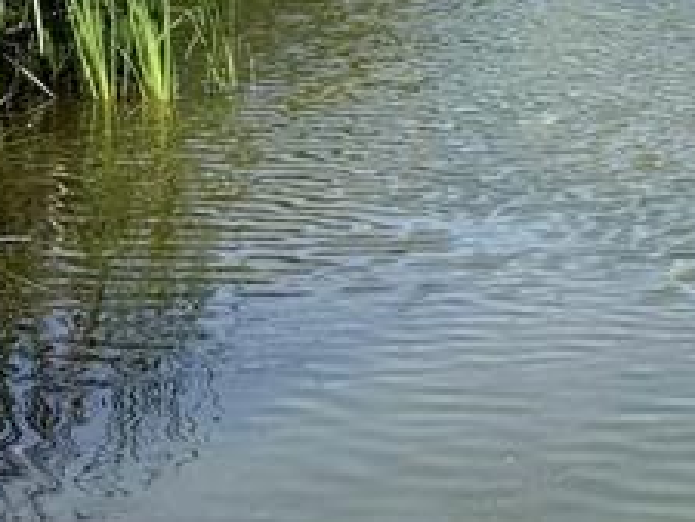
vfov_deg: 13.4
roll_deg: -0.5
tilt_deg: -8.5
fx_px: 2190
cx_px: 1486
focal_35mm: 109
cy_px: -28
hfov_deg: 14.3
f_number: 1.78
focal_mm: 6.76
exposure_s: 1/5714
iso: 80
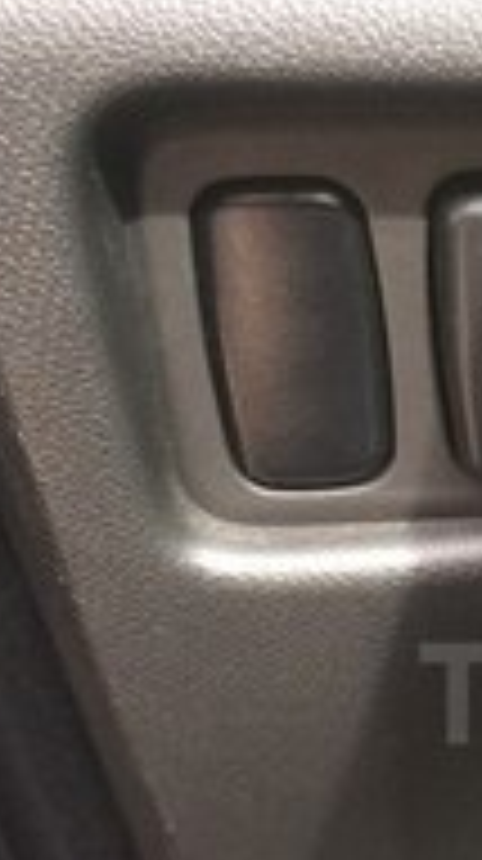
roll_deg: +3.0
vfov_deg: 25.5
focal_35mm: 82
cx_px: 766
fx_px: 1869
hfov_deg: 13.6
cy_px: 693
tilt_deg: -34.6
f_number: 2.2
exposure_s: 1/33
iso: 40
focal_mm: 4.15
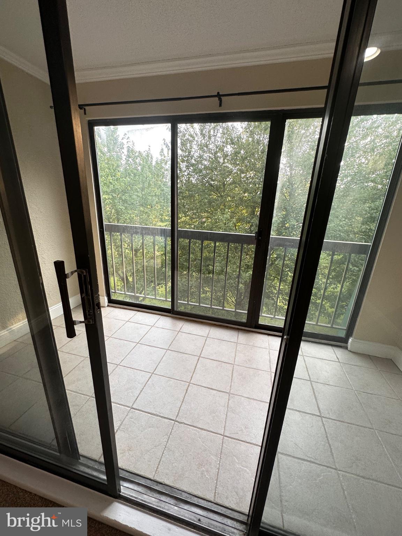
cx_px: 201
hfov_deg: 85.7
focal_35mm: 14
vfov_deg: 102.1
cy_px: 268
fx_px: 217
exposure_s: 1/120
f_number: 2.2
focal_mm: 2.22
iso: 100
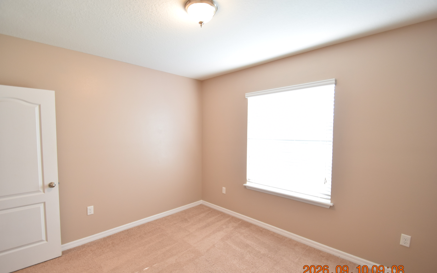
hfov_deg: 97.8
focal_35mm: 16
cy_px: 141
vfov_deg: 71.2
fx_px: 191
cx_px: 219
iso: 560
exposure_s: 1/60
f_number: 4
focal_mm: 10
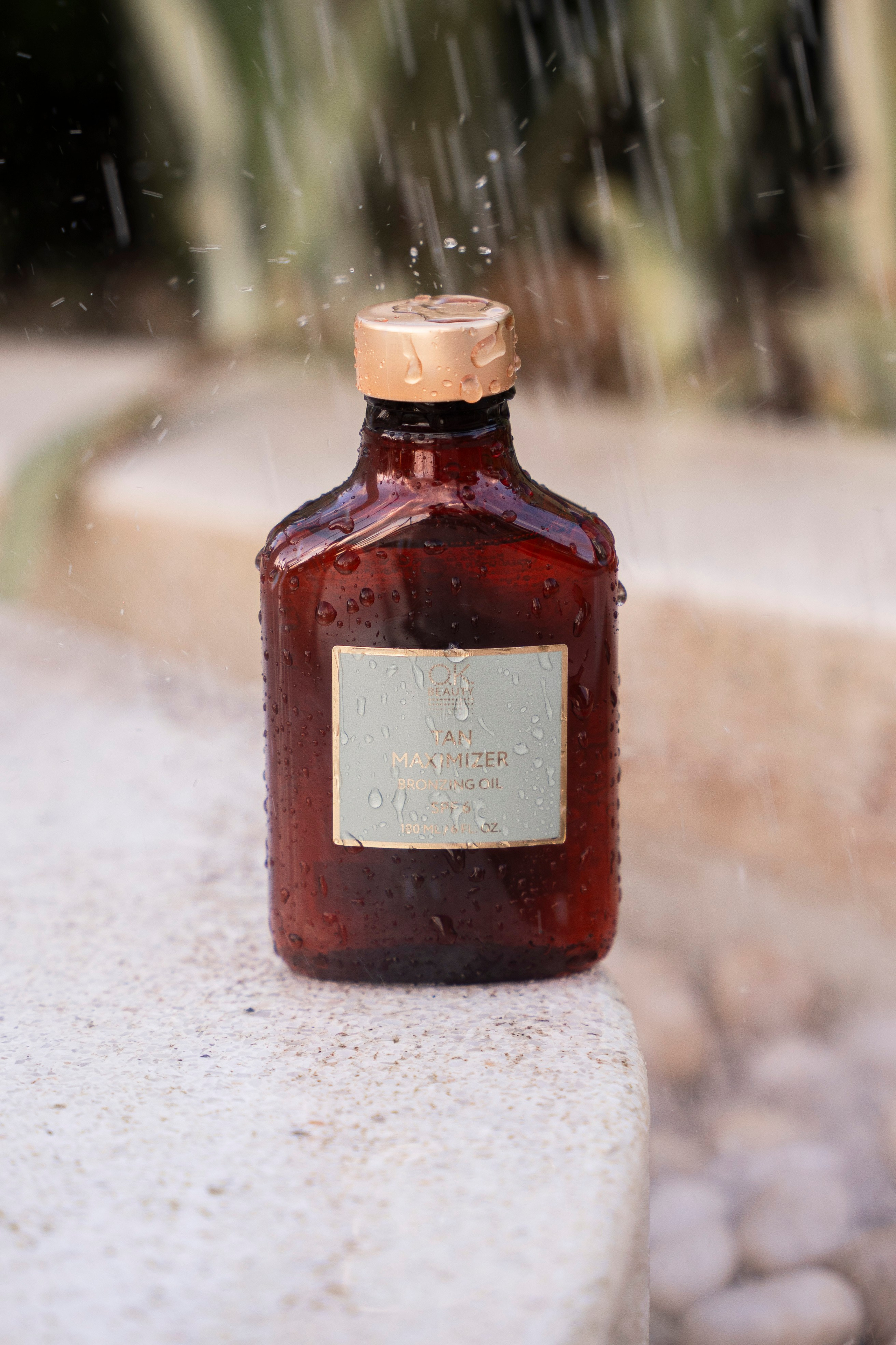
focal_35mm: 105
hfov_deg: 13.0
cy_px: 672
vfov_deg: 19.5
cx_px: 448
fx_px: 3920
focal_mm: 70
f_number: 3.2
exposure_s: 1/320
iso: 160
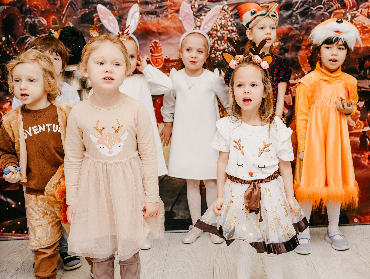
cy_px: 131
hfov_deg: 35.8
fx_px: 570
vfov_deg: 27.5
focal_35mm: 53
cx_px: 222
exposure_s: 1/160
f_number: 4.5
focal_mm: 46
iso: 320
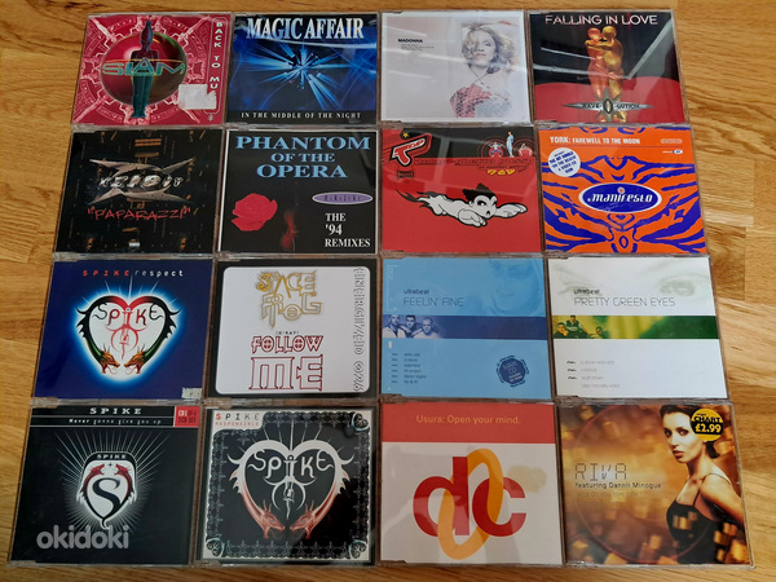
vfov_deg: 51.4
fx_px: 605
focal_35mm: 27
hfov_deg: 65.3
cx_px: 388
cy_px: 291
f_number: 1.8
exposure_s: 1/50
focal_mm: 4
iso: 640
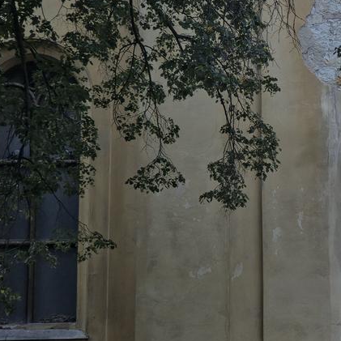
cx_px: 396
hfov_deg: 11.8
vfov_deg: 12.0
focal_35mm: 145
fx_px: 1616
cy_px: 143
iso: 32
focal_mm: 7
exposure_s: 1/100
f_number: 2.4
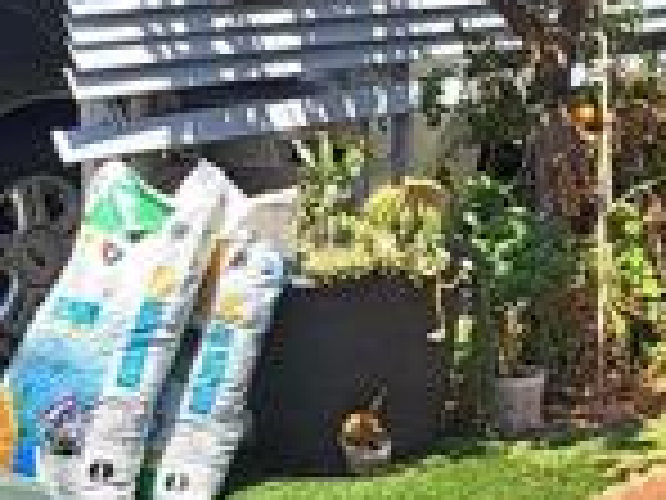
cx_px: 1436
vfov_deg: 8.9
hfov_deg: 10.7
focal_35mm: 166
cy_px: 122
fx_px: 3194
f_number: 1.8
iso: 50
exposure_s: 1/648
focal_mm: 5.23
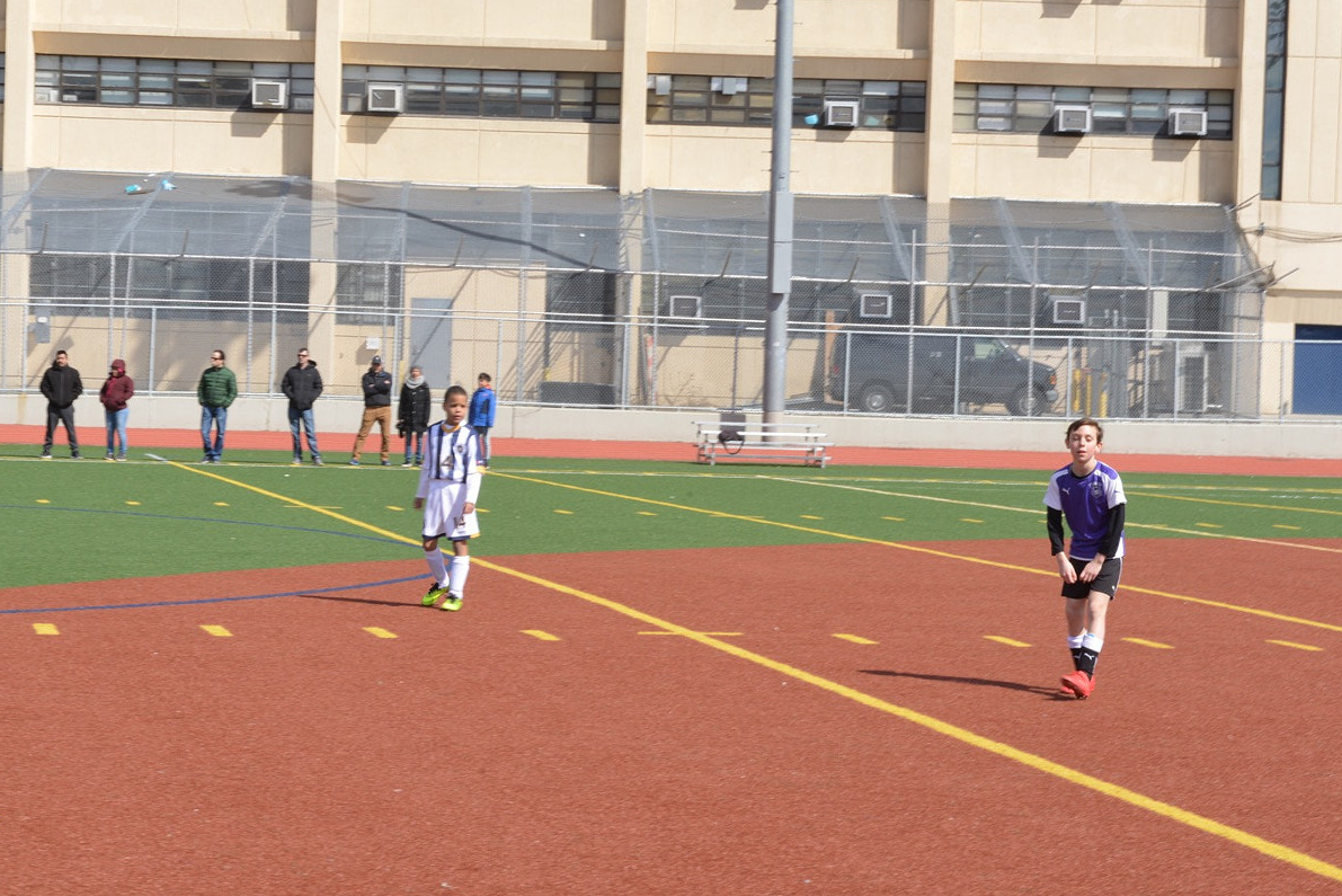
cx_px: 589
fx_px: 3505
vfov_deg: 14.6
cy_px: 423
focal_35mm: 94
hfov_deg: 21.7
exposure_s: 1/50
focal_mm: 70
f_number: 22
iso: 180
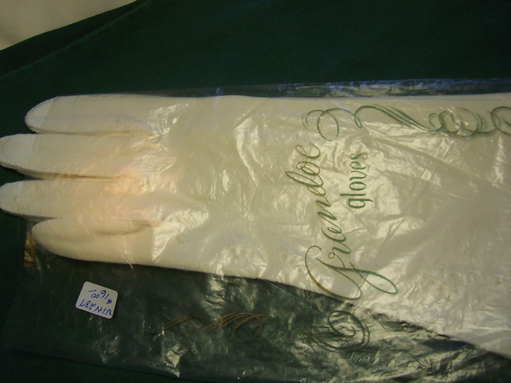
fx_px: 546
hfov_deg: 50.1
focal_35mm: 37
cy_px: 192
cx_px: 256
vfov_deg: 38.7
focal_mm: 5.6
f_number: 2.8
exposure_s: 1/125
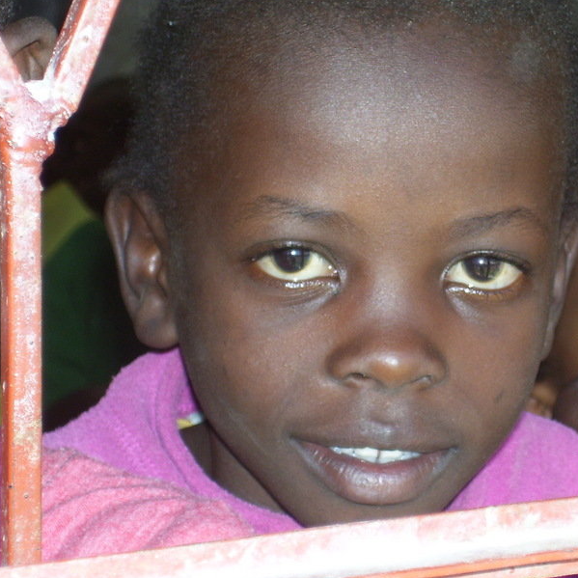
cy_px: 249
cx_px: 433
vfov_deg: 11.3
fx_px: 2909
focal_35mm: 154
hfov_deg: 11.3
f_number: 4.6
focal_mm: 16.8
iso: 80
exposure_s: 1/90
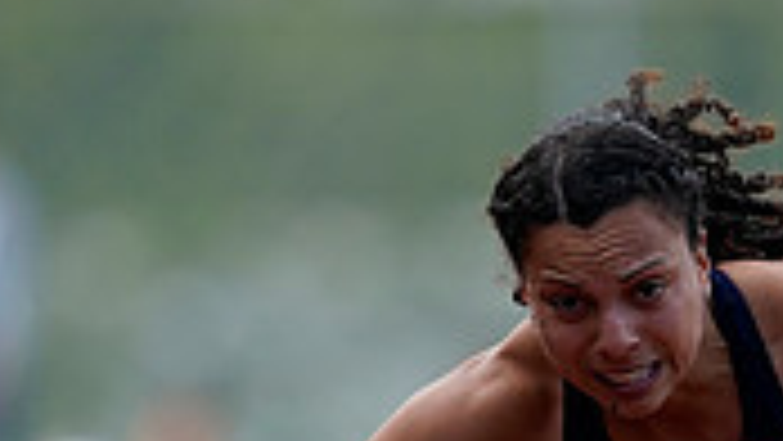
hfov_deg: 1.0
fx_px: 43572
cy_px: 583
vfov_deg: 0.6
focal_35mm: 2098
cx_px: 963
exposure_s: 1/640
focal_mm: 600
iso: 500
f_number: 5
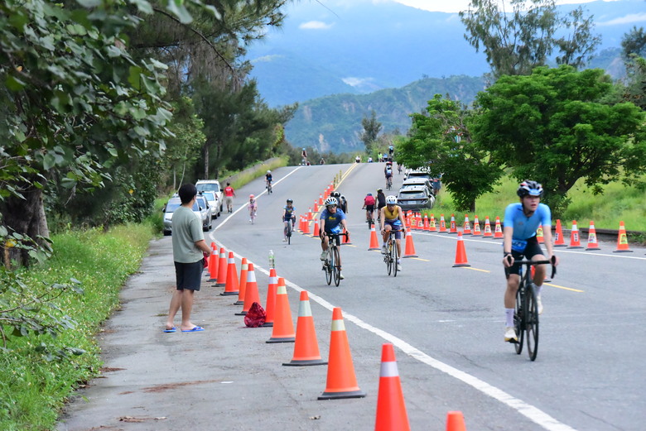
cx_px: 323
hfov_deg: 14.1
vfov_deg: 9.5
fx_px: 2603
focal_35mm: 145
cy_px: 216
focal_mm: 145
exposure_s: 1/4000
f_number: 8
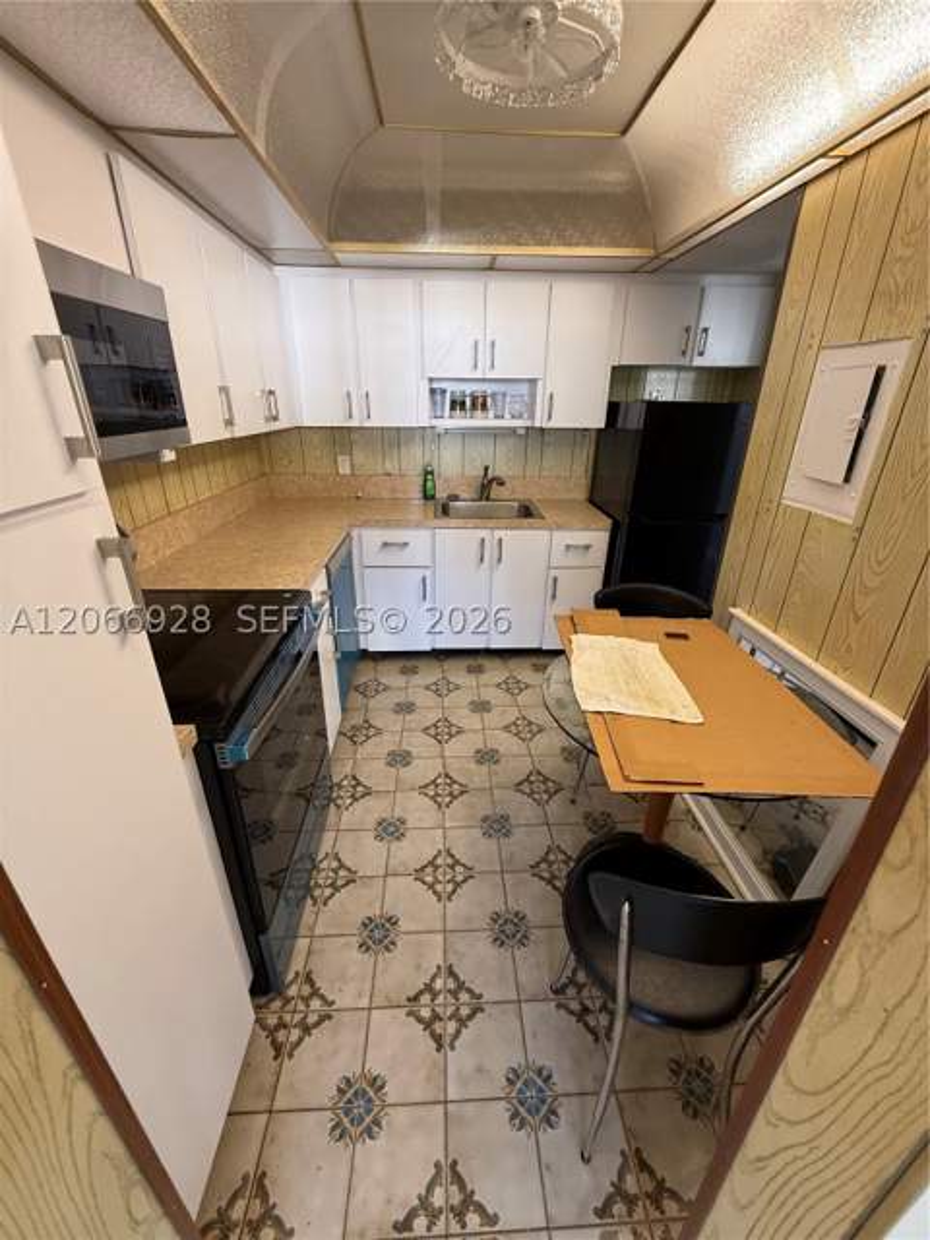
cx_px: 465
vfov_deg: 102.1
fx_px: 502
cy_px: 620
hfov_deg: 85.7
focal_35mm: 14
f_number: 2.2
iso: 200
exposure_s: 1/60
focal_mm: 2.22
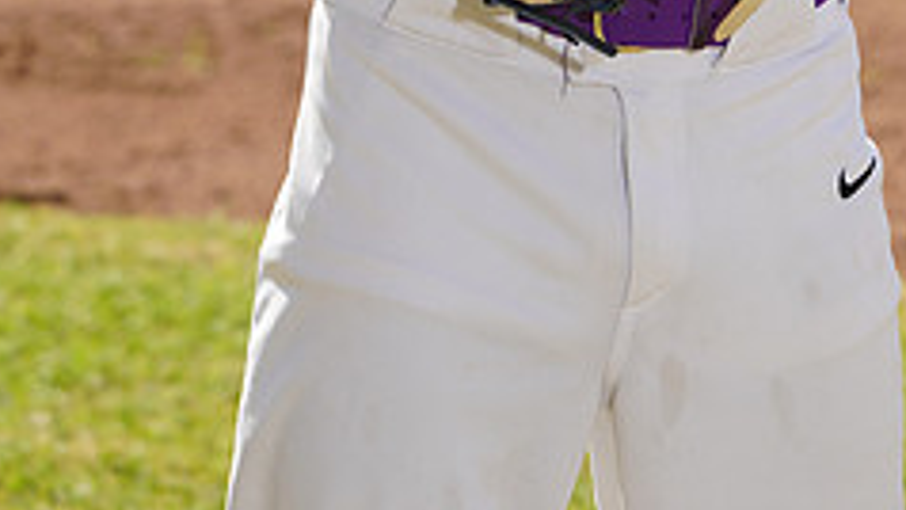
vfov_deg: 2.4
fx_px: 12014
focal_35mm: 500
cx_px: 645
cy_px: -544
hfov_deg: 4.3
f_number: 8
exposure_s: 1/250
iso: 100
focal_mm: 196
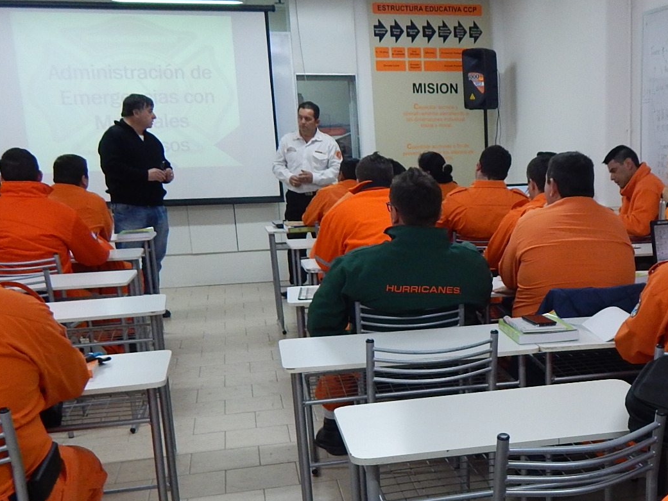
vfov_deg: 29.7
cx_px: 551
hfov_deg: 37.9
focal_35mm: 48
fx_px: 926
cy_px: 384
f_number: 3
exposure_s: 1/30
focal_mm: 4
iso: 200
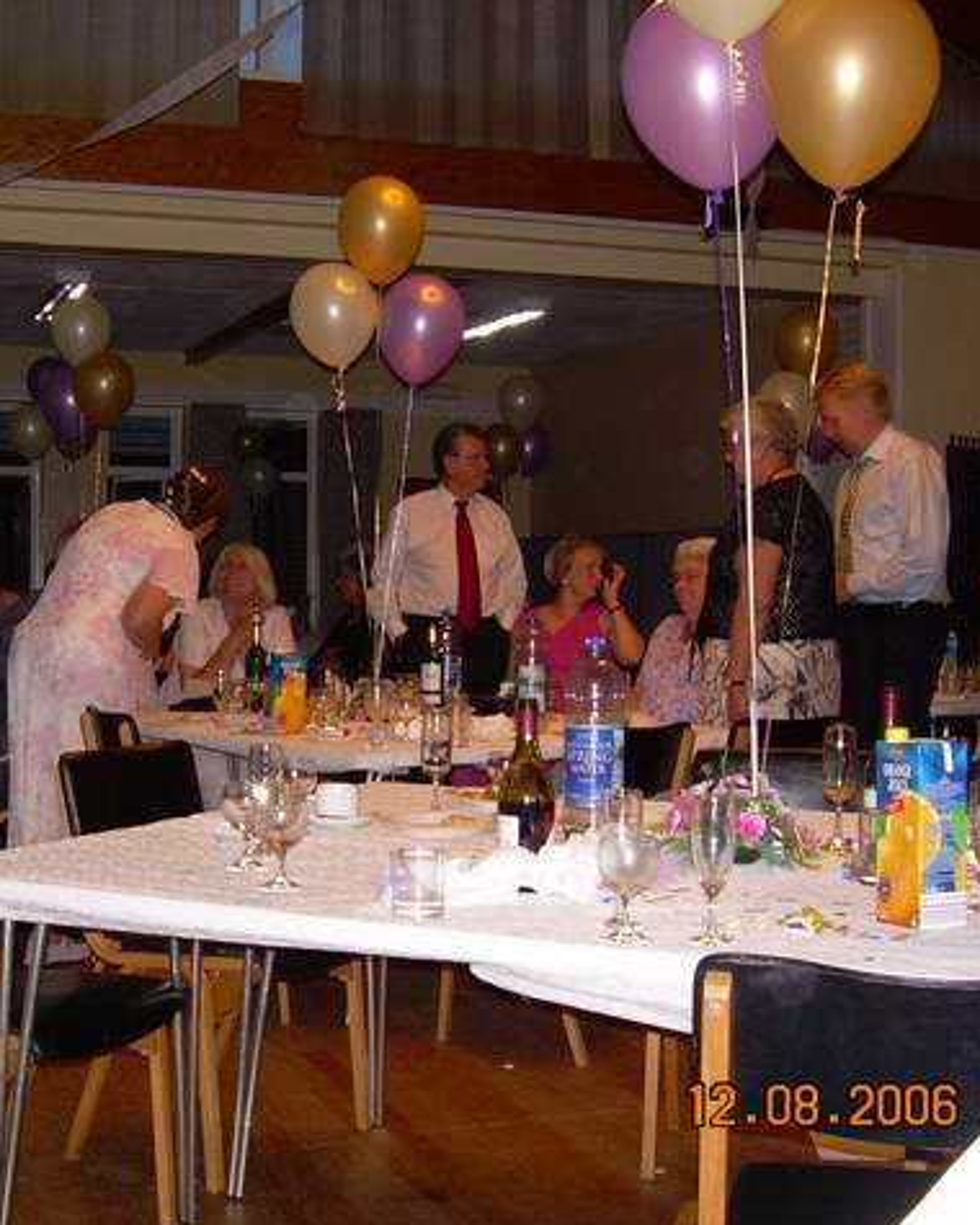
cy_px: 616
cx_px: 369
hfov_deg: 30.1
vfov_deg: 37.3
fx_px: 1813
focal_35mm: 50
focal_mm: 6.3
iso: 200
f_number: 2.8
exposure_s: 1/60
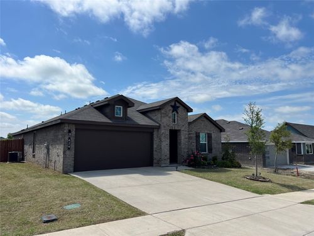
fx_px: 236
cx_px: 157
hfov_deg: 67.3
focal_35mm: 26
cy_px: 118
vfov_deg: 53.1
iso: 50
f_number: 1.5
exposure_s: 1/7463
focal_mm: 5.7
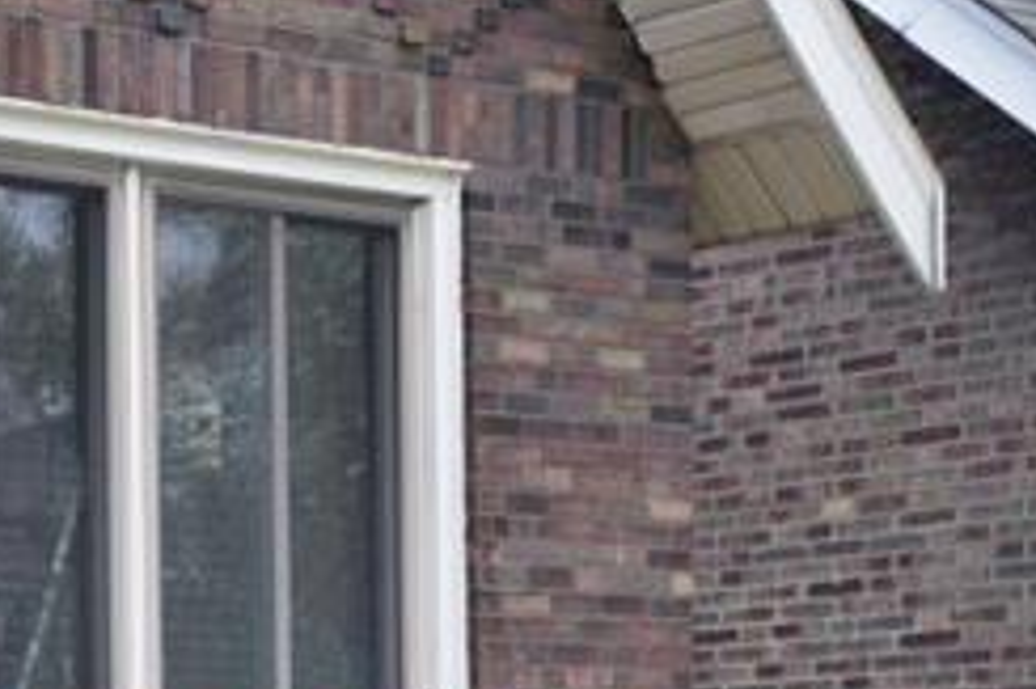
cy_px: 995
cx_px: -1114
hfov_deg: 13.1
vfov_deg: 10.0
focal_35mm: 133
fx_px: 3825
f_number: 5.6
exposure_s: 1/30
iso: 100
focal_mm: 20
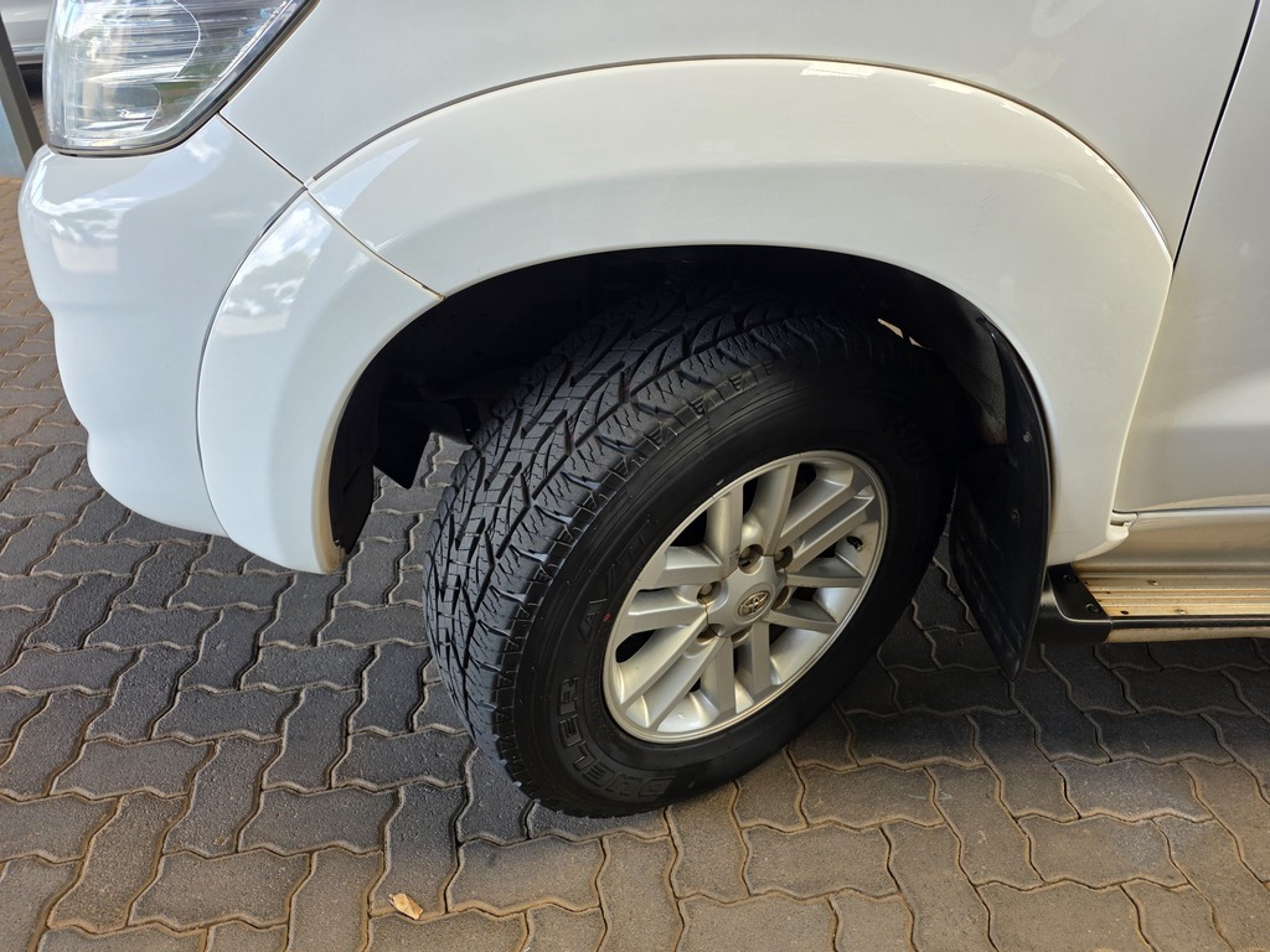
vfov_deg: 58.9
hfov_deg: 73.9
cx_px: 635
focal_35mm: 23
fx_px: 844
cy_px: 476
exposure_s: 1/180
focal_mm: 6.25
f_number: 1.7
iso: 64
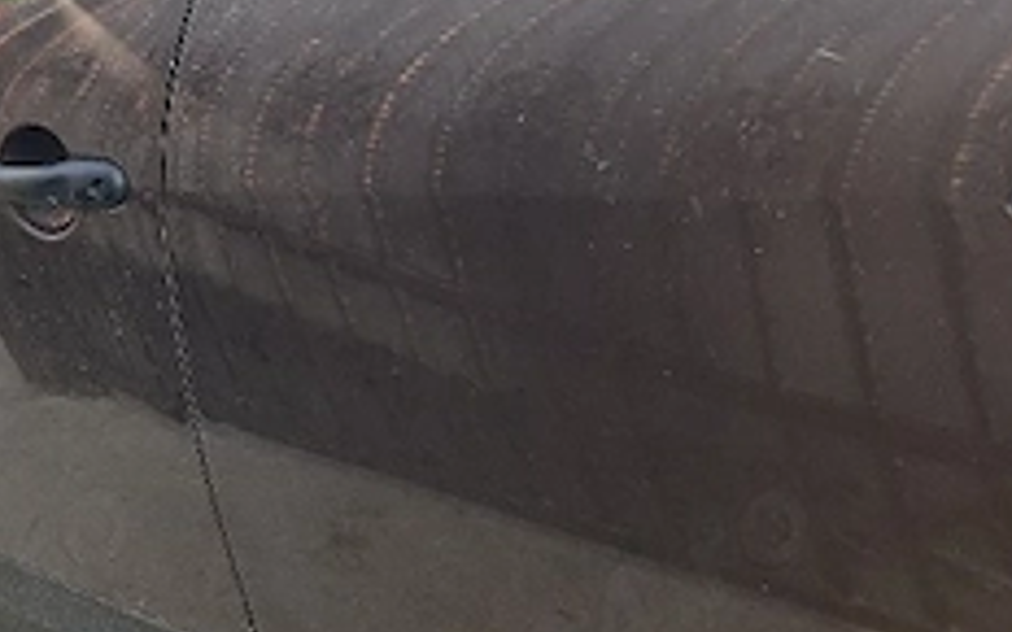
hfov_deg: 32.1
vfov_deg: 20.1
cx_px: 702
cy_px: 35
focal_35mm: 63
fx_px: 1738
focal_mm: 5.54
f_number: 1.8
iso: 50
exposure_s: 1/400
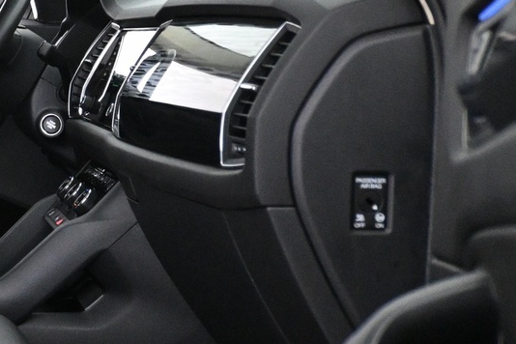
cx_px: -149
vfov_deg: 15.3
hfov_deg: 20.9
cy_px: 86
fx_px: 1272
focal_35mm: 89
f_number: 3.8
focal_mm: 19.5
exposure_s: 1/60
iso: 4000
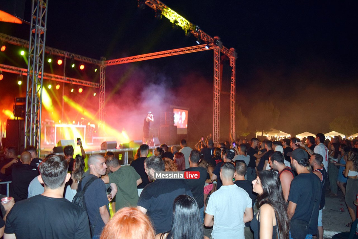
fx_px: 268
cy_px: 120
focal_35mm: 27
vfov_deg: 47.9
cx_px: 179
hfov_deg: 67.4
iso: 1600
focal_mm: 18
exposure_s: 1/60
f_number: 3.5
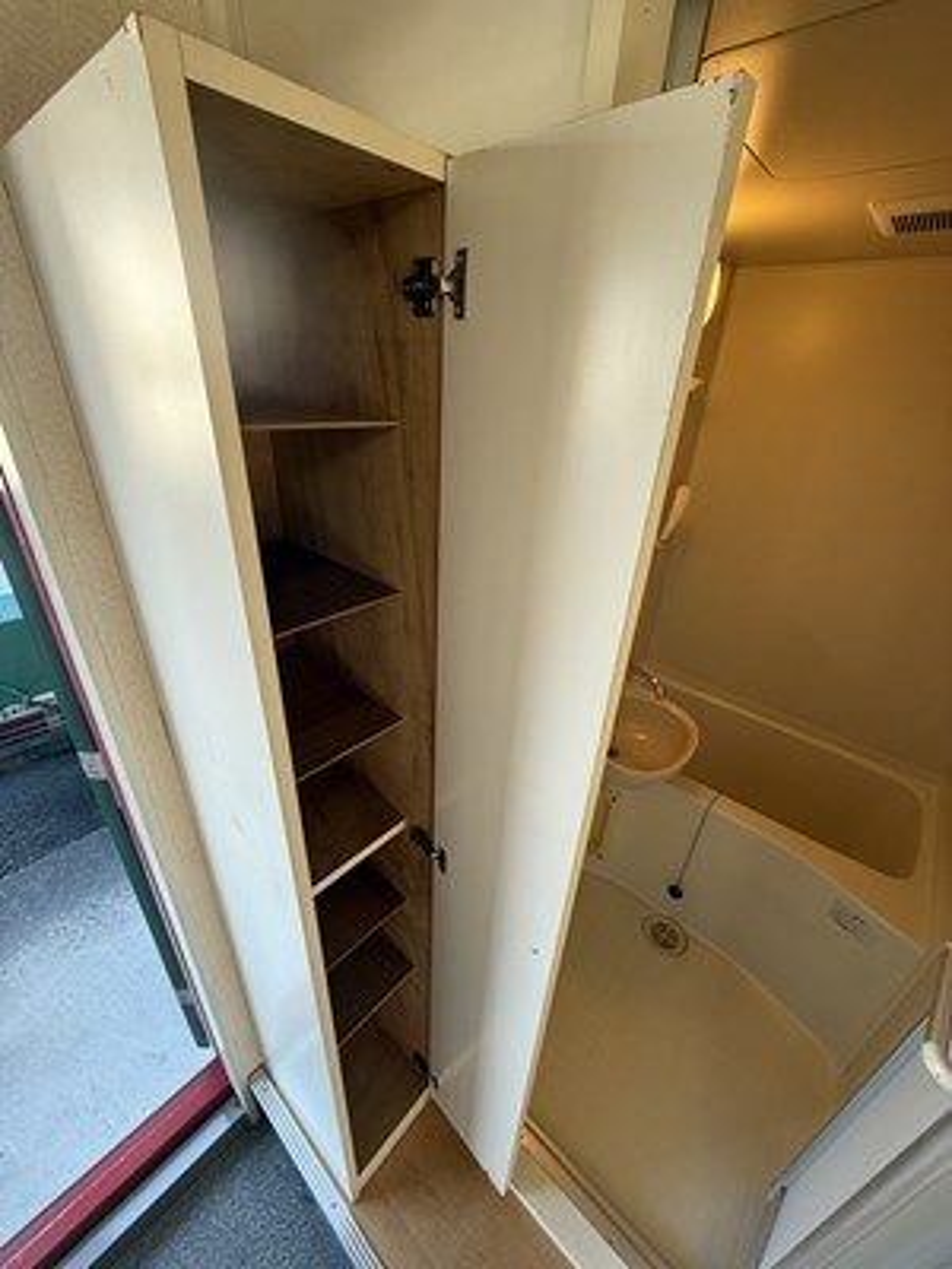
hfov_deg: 85.7
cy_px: 634
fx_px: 513
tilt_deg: -27.0
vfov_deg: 102.1
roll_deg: -2.8
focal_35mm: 14
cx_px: 476
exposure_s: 1/100
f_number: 2.2
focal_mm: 2.22
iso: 125
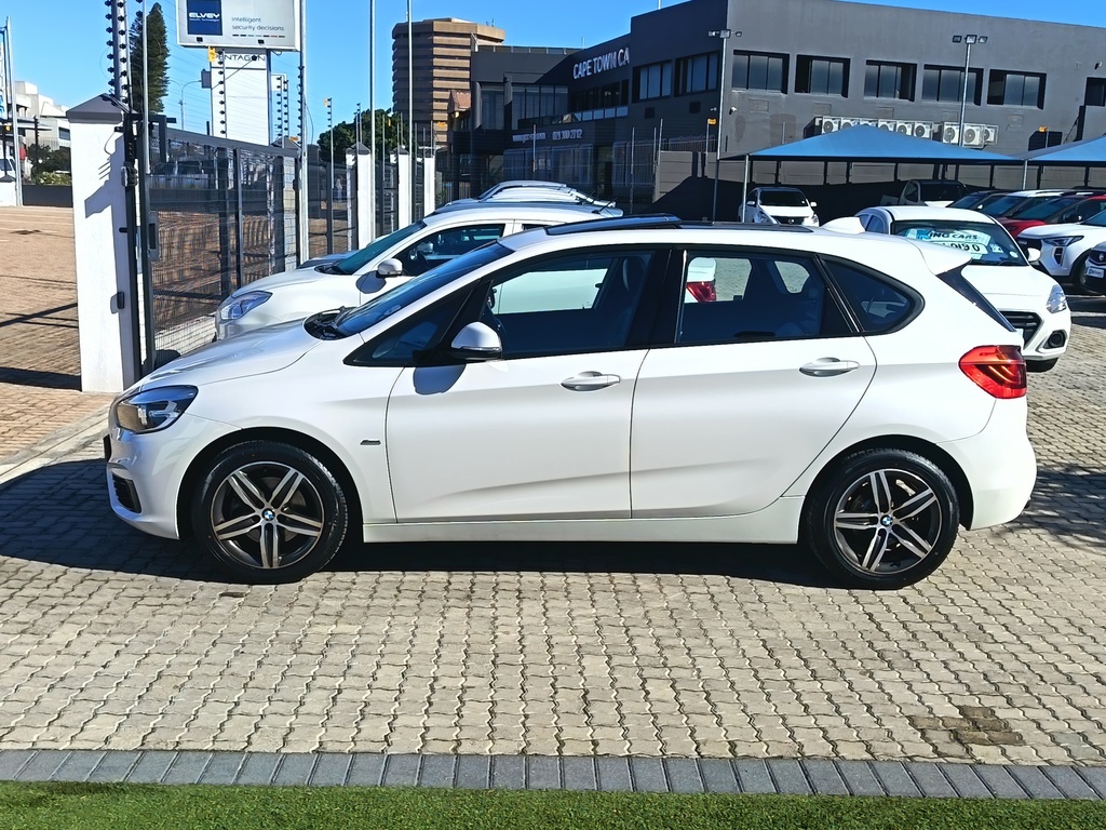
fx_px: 1150
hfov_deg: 51.4
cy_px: 415
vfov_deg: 39.7
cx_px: 553
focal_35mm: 36
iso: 100
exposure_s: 1/801
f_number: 1.75
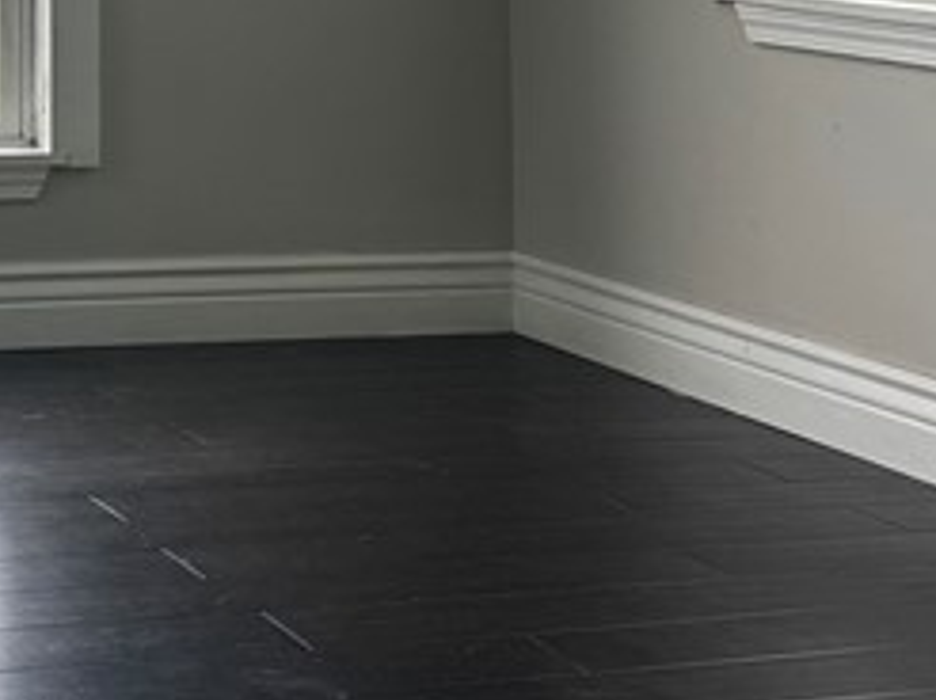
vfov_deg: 14.0
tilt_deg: +2.8
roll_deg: +1.2
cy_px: -308
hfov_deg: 18.6
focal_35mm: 100
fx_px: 2701
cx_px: -190
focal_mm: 6.76
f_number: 1.78
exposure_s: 1/121
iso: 64
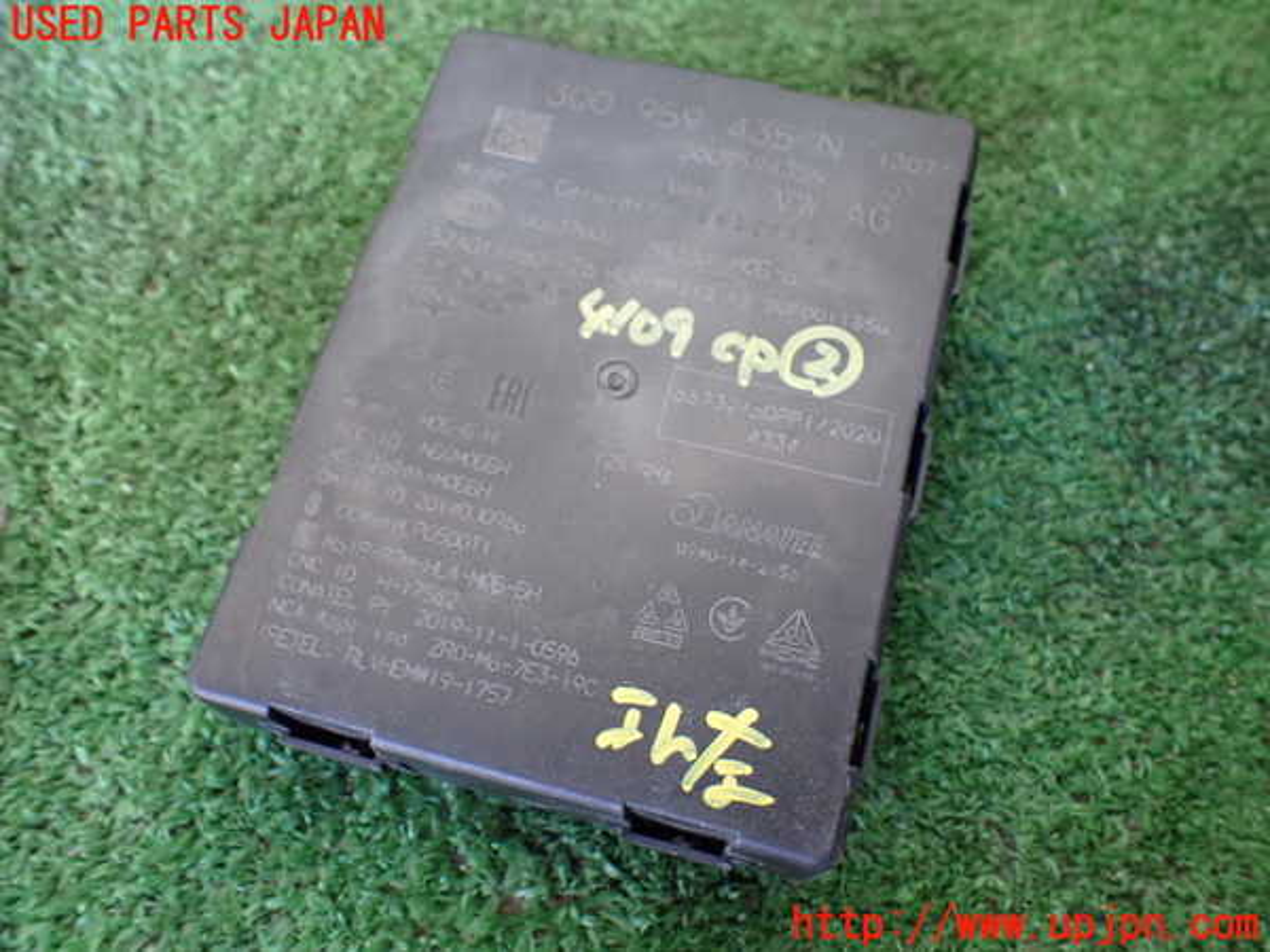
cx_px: 635
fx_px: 1101
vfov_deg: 46.8
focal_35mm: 30
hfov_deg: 60.0
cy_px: 476
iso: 800
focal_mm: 5.4
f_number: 2.3
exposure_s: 1/50
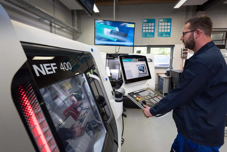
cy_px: 76
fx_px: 120
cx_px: 114
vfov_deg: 64.6
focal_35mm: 19
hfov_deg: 86.9
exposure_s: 1/60
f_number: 5.6
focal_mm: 19
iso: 400
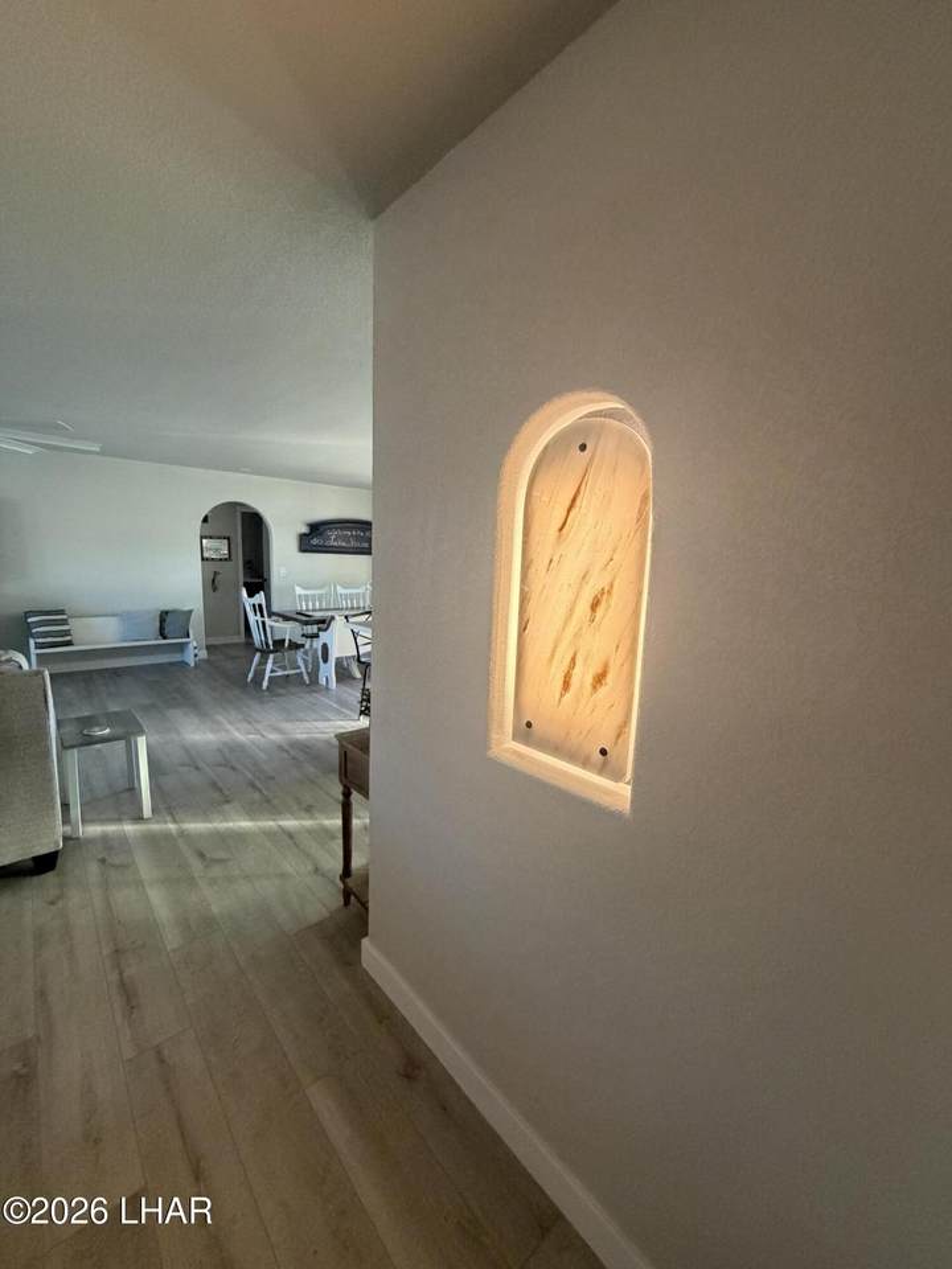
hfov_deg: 85.7
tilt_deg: -9.5
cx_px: 476
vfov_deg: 102.1
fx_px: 513
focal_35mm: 14
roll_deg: -1.8
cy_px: 634
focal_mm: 2.22
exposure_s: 1/60
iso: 400
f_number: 2.2
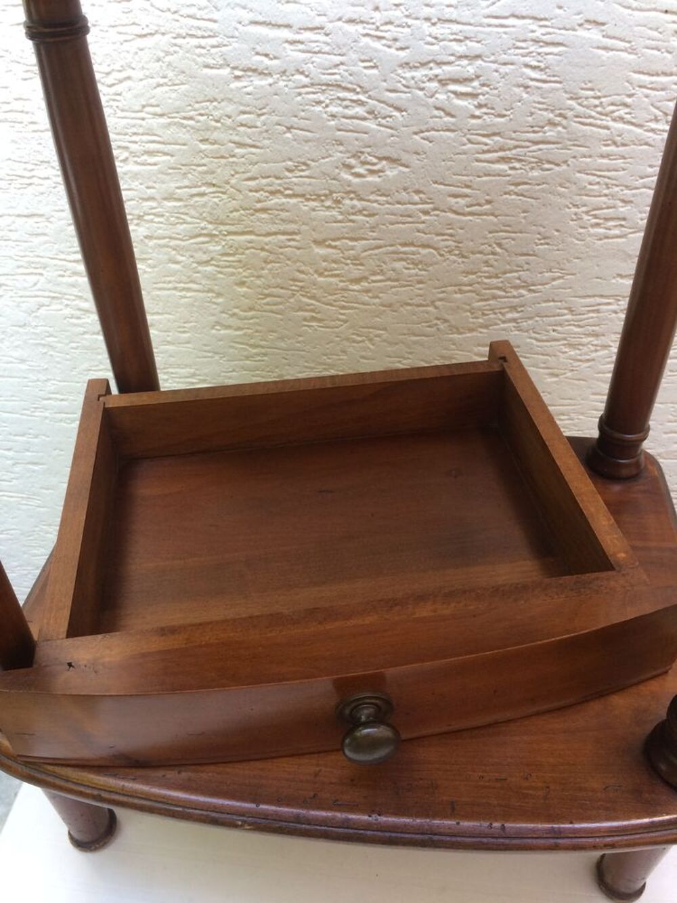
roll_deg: +2.9
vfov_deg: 61.7
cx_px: 338
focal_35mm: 29
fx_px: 756
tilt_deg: -41.9
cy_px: 452
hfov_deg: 48.2
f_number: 2.2
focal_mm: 4.15
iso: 100
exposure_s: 1/33
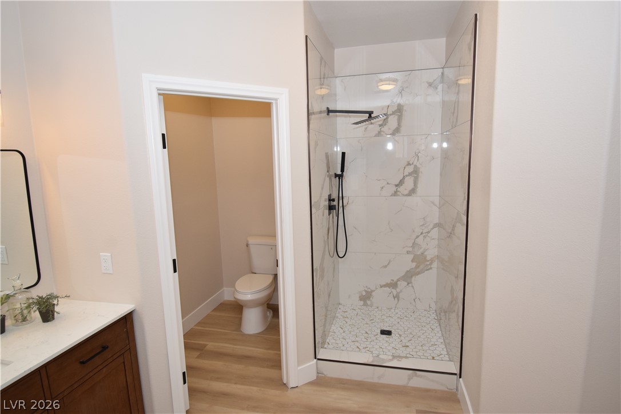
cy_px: 207
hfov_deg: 85.4
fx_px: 336
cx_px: 310
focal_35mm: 20
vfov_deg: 63.2
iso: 800
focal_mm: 13
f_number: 5.6
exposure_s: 1/200
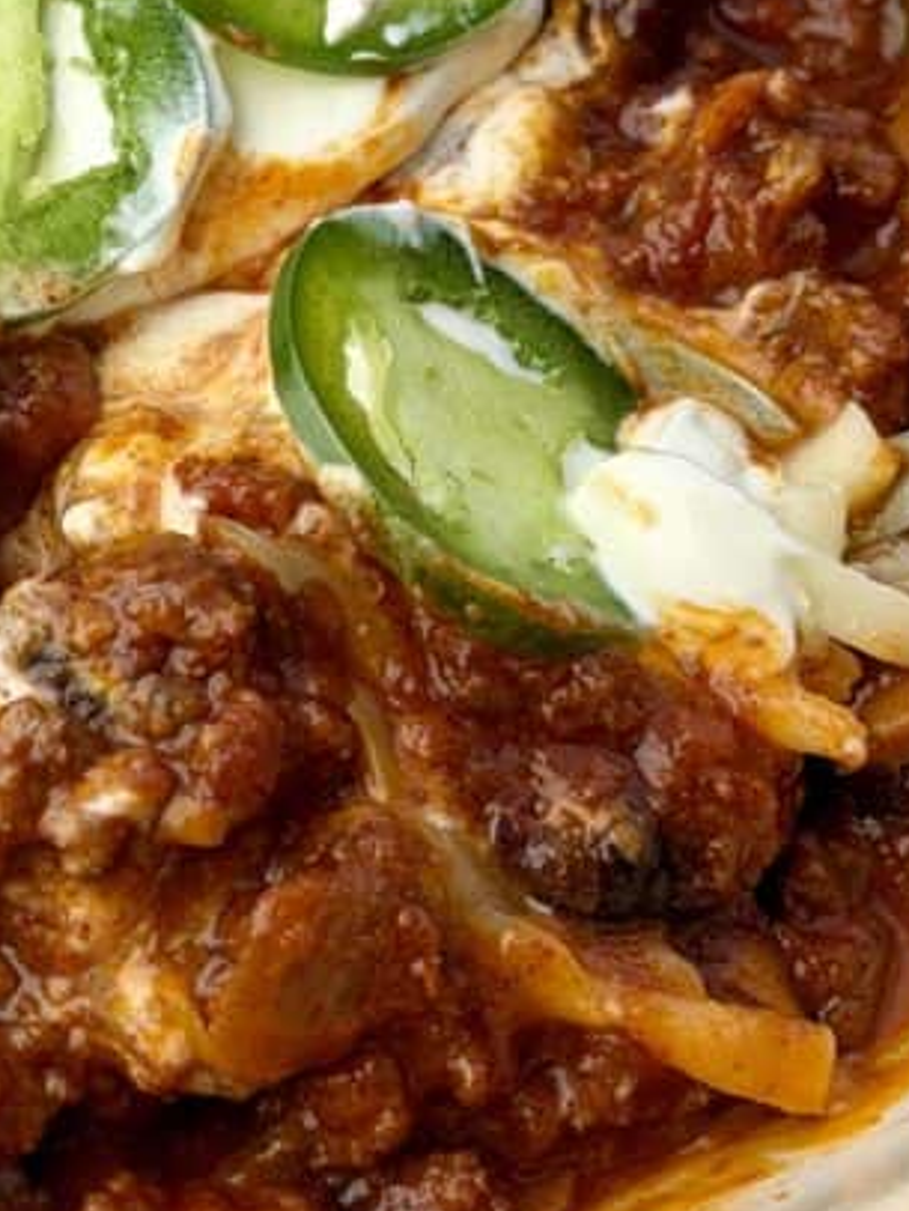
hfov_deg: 12.2
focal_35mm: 121
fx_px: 4232
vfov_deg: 16.1
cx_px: 185
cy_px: 200
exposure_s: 1/466
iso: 64
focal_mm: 6.76
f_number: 1.78
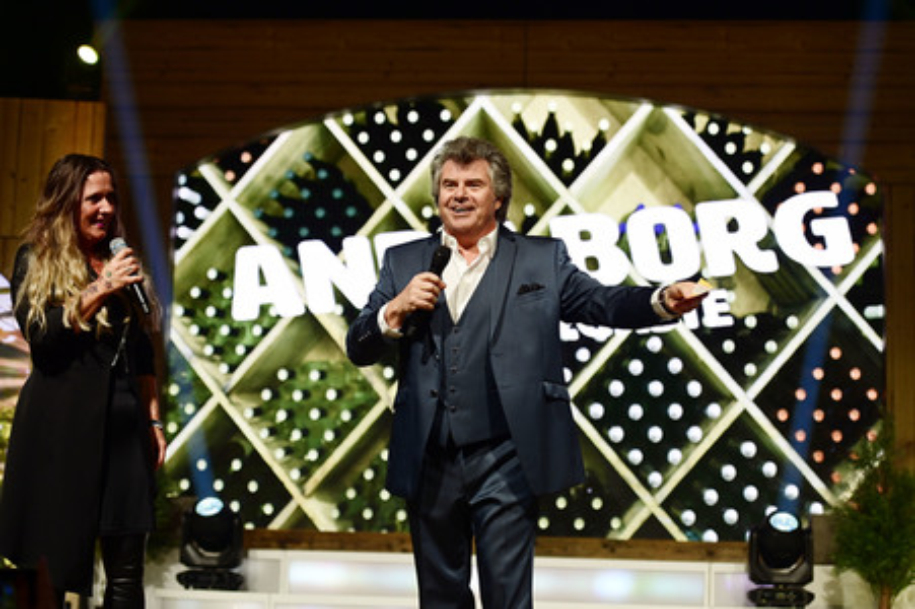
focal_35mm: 70
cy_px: 304
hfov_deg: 28.9
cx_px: 458
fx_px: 1778
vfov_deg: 19.4
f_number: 2.8
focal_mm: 70
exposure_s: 1/160
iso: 450
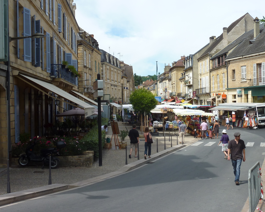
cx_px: 153
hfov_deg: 40.2
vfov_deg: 32.7
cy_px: 110
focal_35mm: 46
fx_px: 361
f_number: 4.5
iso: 80
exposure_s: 1/400
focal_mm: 6.1
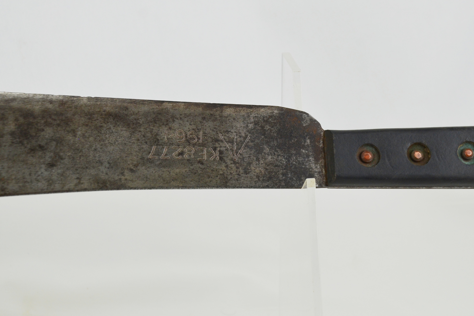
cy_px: 156
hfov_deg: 18.3
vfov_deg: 12.2
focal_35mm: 112
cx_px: 271
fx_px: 1474
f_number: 5
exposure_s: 1/250
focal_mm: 62
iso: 560
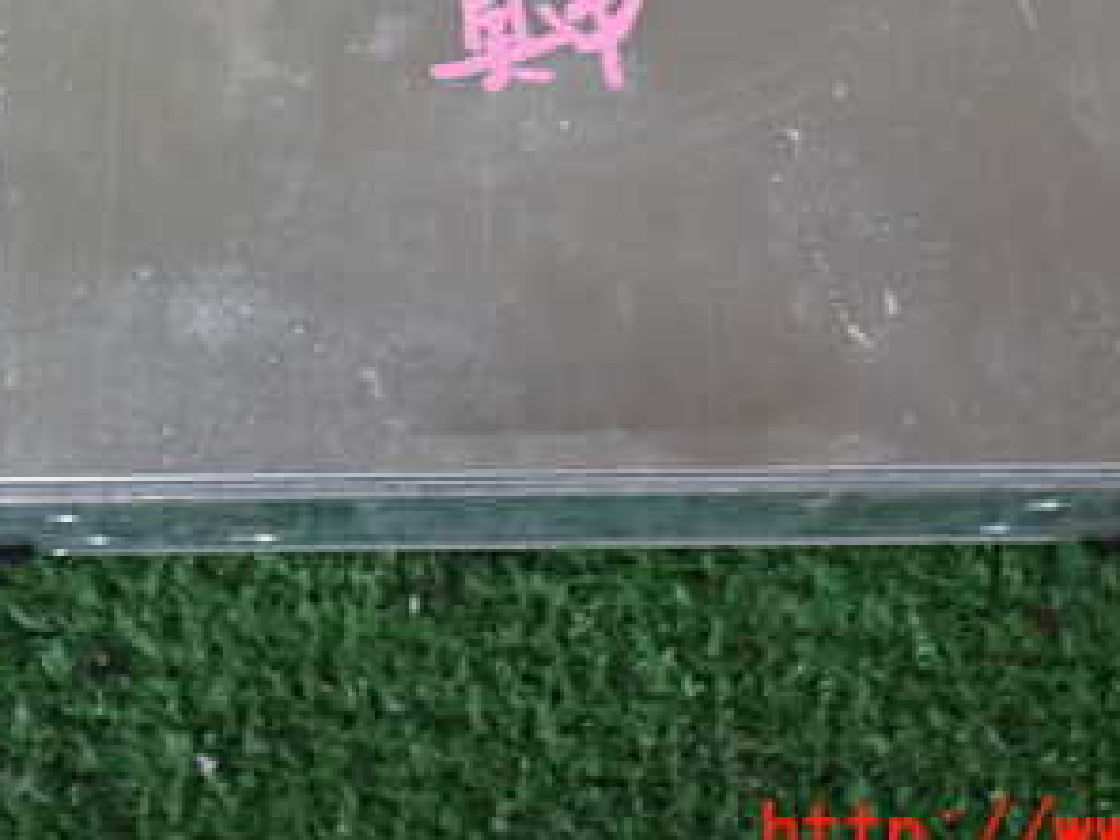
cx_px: 481
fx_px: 2362
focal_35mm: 73
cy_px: 34
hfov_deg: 26.6
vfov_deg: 19.7
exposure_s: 1/40
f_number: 2.5
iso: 250
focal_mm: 6.37
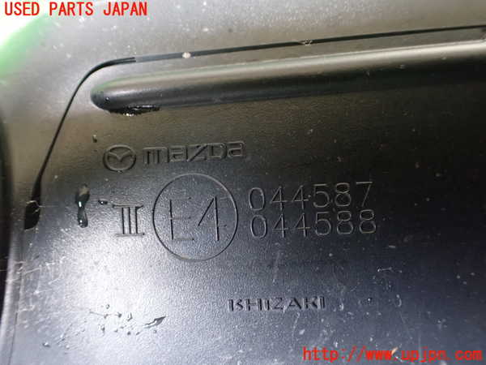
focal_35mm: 30
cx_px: 243
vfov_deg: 46.8
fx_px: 421
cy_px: 182
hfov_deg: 60.0
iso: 1250
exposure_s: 1/30
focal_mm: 5.4
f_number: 2.3
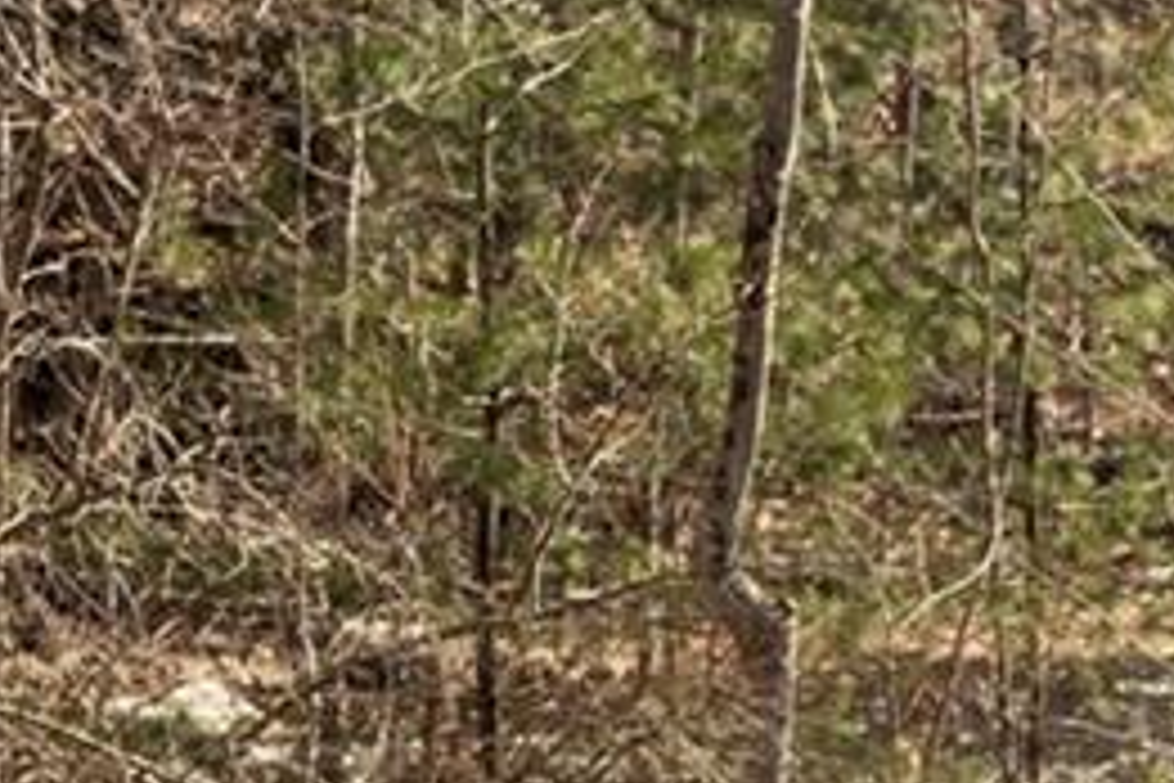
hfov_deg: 10.0
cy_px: 194
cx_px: 1268
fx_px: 6652
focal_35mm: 204
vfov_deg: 6.7
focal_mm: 35
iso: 100
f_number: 7.1
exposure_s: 1/100
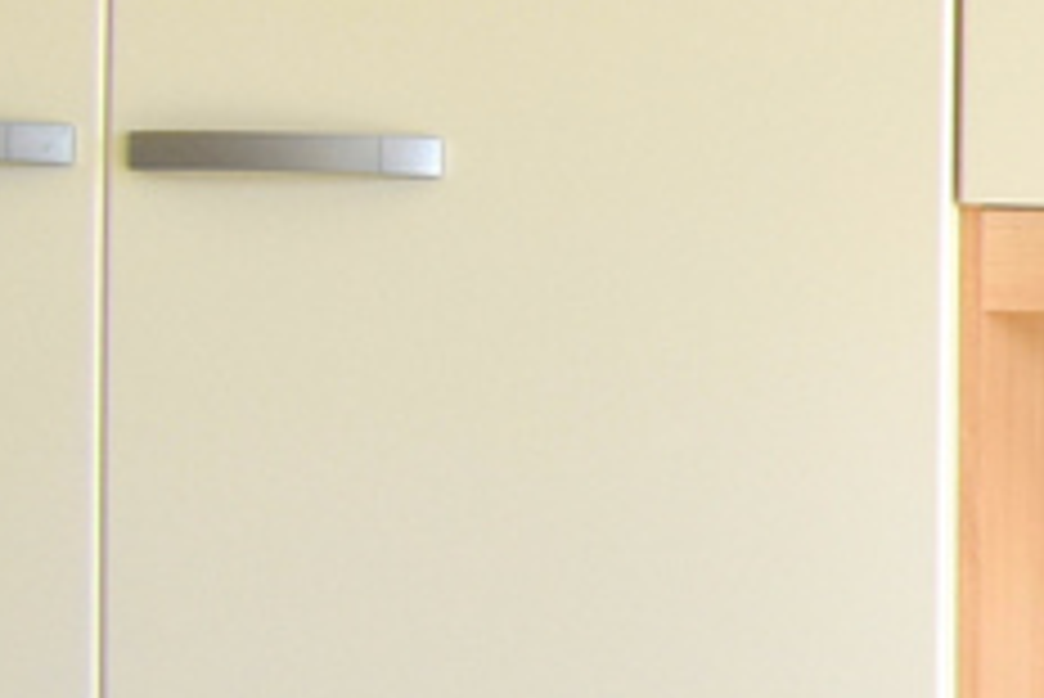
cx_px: 3316
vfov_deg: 14.1
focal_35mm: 97
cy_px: 432
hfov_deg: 10.8
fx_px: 2815
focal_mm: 10
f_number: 11
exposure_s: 1/30
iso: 400
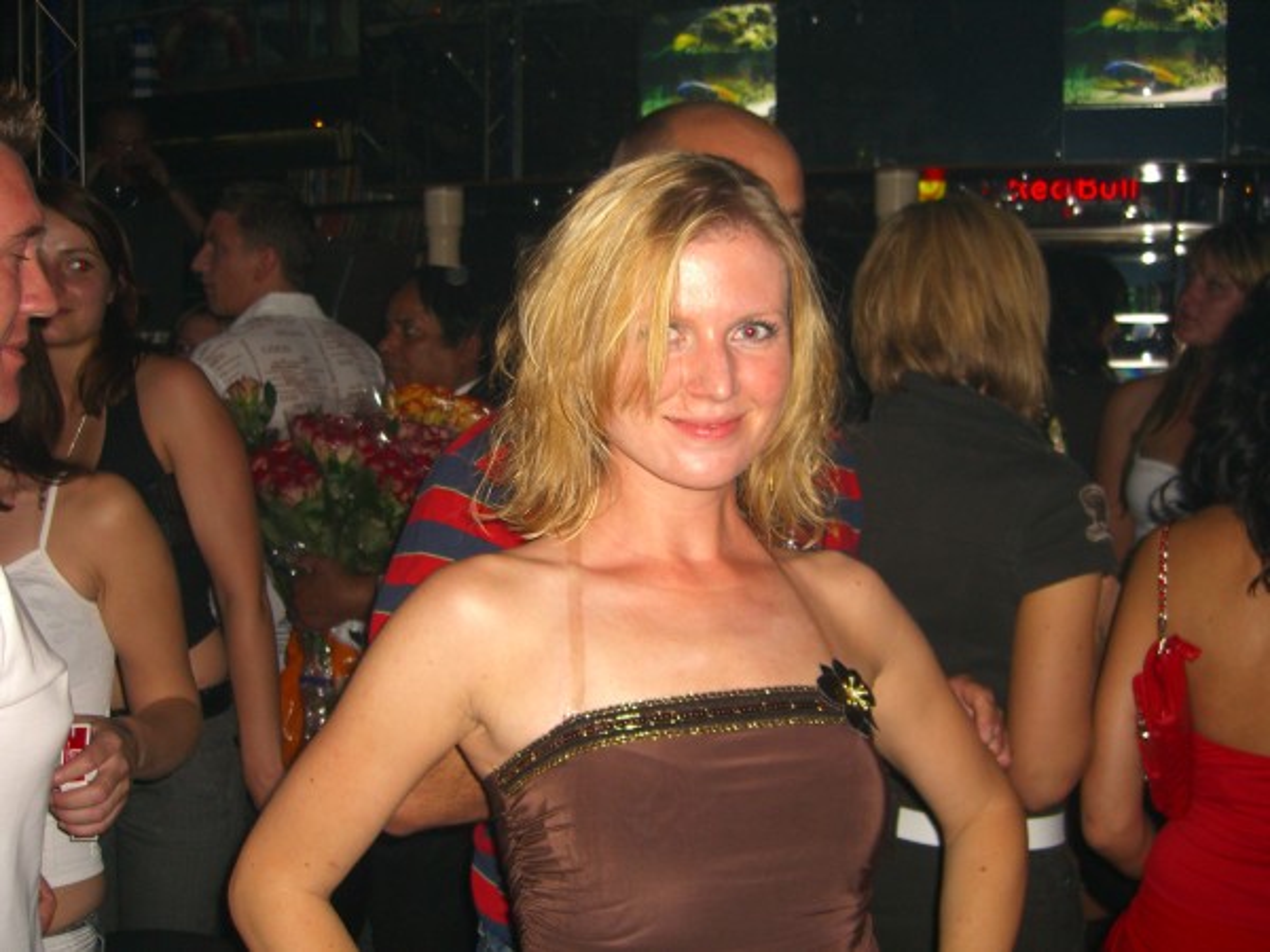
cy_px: 476
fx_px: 1394
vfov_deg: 37.7
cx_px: 635
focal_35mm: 38
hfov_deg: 49.0
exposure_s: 1/60
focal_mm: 7.9
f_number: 2.8
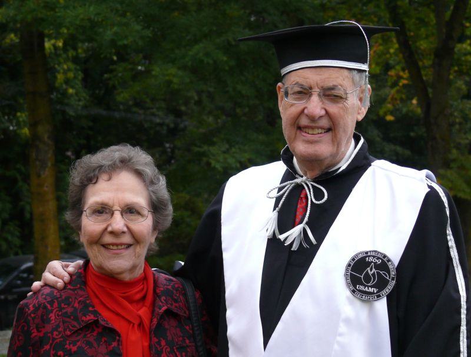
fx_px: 1584
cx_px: 236
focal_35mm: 116
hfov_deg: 16.9
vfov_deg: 12.9
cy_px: 178
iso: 200
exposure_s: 1/50
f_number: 3.6
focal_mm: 24.5
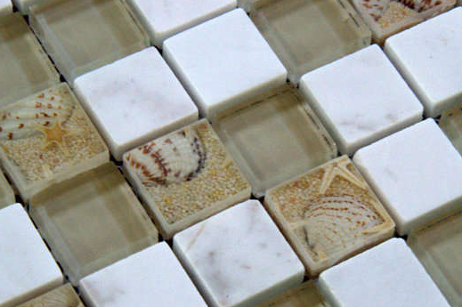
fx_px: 2718
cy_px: 176
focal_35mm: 212
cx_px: 256
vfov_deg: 6.5
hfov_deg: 9.7
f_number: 36
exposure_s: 1/15
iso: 6400
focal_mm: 120
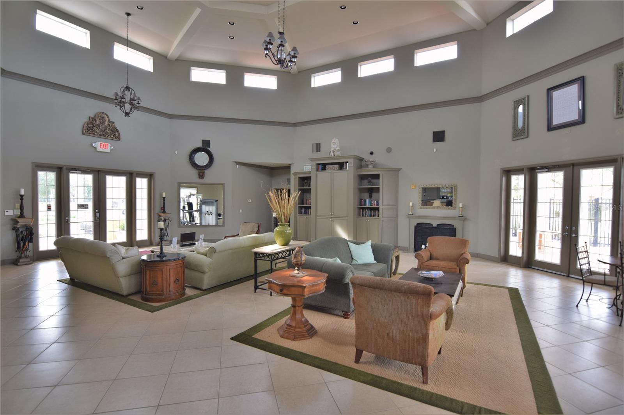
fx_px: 286
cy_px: 208
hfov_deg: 95.0
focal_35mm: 16
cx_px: 312
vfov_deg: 72.0
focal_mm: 11
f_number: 5
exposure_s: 1/100
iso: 400
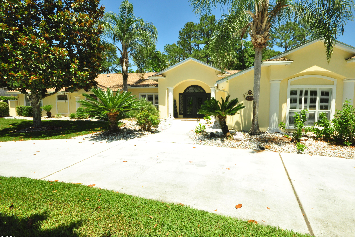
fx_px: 158
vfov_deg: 73.8
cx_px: 189
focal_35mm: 16
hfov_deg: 96.6
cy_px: 118
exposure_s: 1/250
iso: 320
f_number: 13
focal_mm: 10
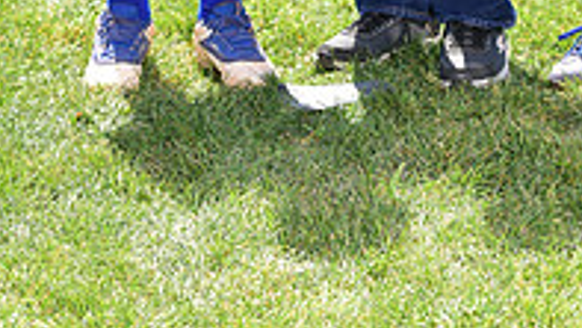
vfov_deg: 5.4
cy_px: -526
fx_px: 3335
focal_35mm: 216
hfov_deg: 10.0
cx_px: 451
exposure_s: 1/200
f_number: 5.6
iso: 100
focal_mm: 70
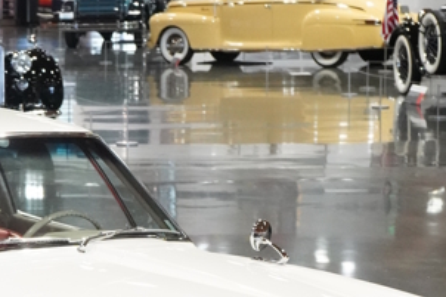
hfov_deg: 13.2
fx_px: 1919
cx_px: 123
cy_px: 362
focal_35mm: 155
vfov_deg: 8.7
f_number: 6.3
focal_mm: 52
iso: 12800
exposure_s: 1/200
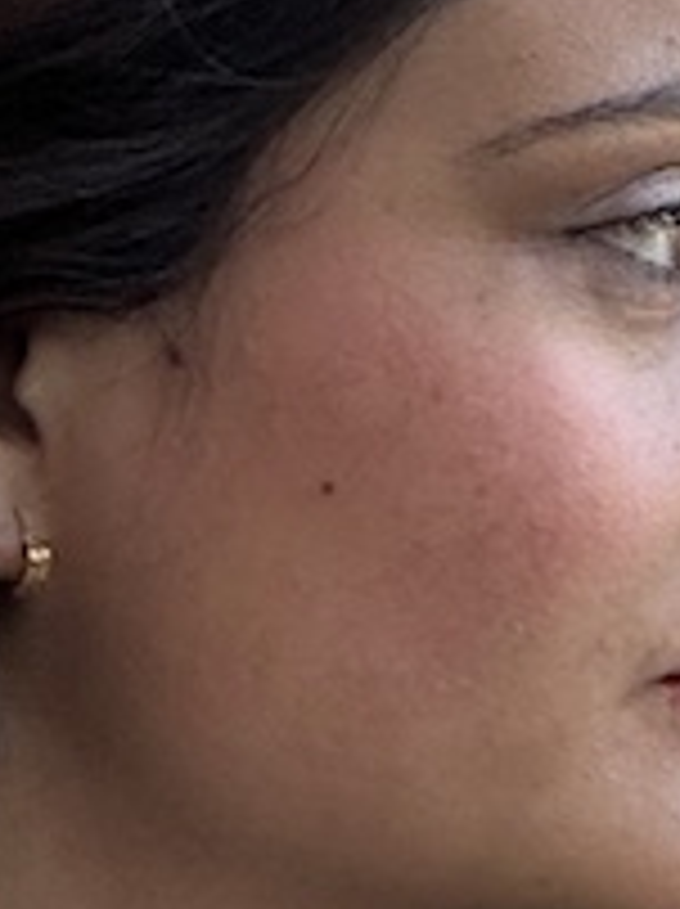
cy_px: 2196
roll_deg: -0.8
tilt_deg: -8.8
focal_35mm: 380
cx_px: 254
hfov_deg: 3.9
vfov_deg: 5.1
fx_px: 9974
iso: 40
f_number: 2.8
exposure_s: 1/99
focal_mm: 9
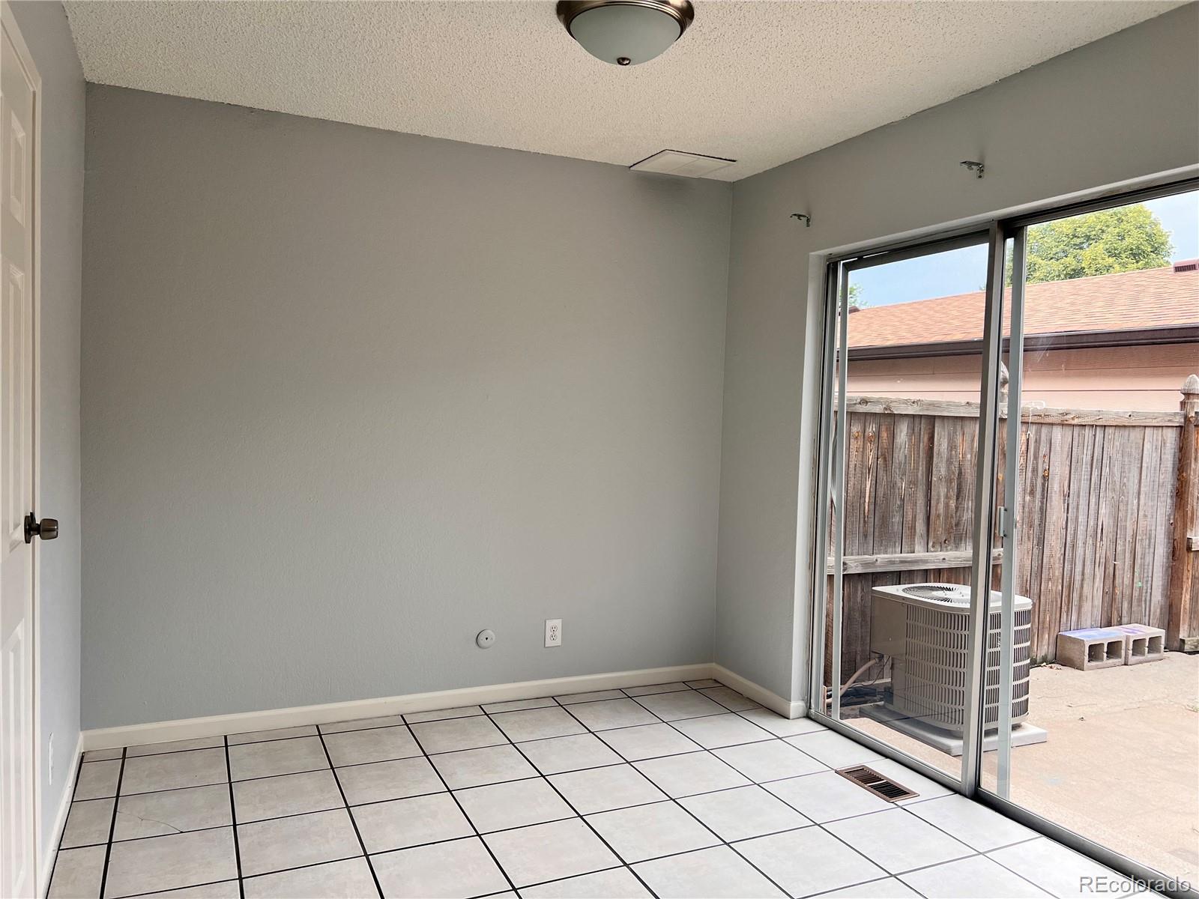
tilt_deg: -3.6
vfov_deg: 53.1
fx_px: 901
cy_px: 450
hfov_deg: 67.3
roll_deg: -1.9
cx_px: 600
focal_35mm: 26
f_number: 1.5
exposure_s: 1/258
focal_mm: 5.7
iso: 50
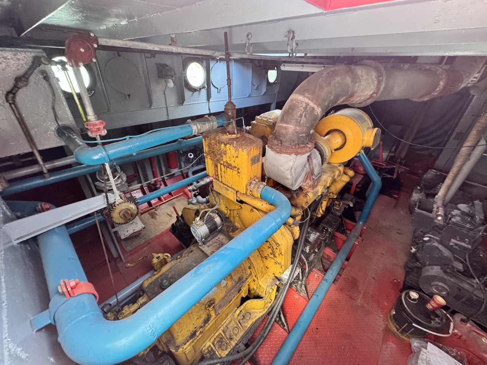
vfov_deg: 85.7
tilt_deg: -26.4
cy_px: 182
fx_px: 197
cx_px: 244
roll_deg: -0.8
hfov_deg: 102.1
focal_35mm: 14
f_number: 2.2
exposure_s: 1/67
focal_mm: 2.22
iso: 320
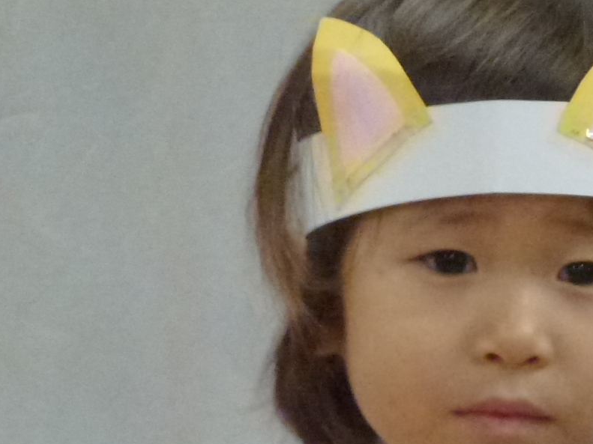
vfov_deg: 2.7
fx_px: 9318
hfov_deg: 3.6
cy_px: 418
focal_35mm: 544
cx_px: 273
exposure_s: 1/30
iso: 800
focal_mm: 30.1
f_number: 5.4
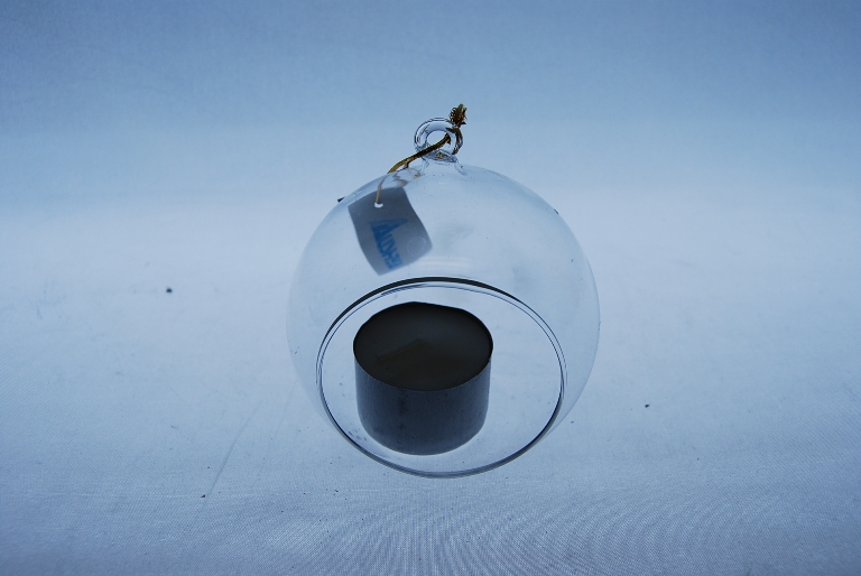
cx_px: 430
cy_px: 288
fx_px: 718
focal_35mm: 30
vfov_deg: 43.7
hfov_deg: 61.9
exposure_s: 1/160
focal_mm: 20
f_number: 7.1
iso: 100
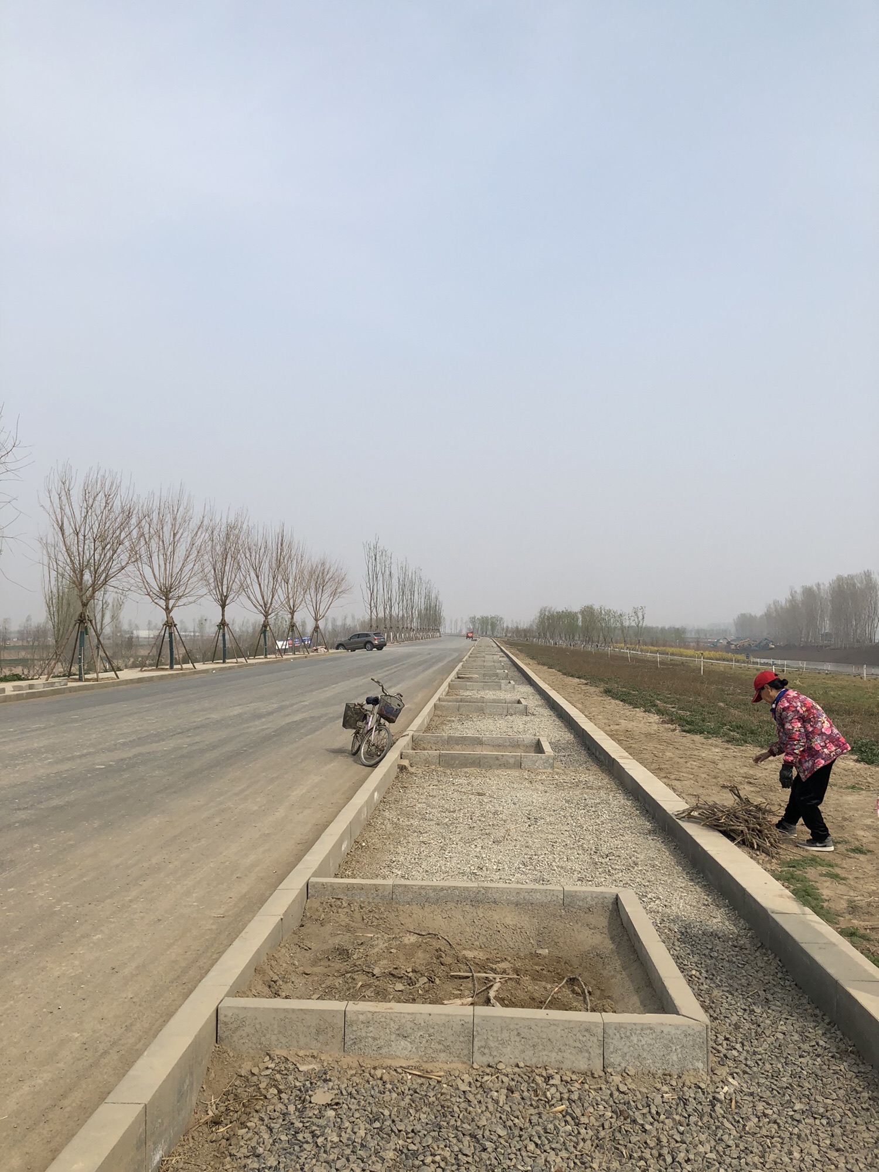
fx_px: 948
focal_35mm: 28
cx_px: 440
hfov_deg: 49.7
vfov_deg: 63.4
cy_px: 586
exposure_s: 1/3436
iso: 20
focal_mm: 4
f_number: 1.8
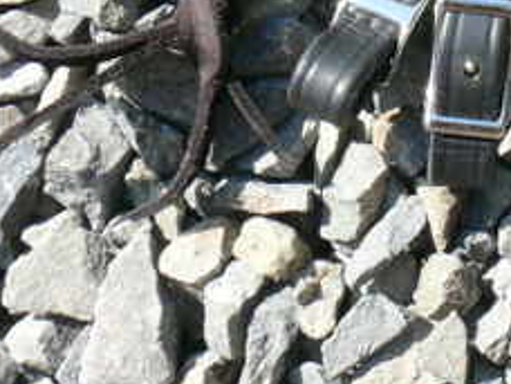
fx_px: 1816
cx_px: 876
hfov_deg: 14.4
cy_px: -260
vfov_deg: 11.4
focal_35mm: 123
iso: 100
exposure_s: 1/200
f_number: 5.6
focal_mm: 7.4
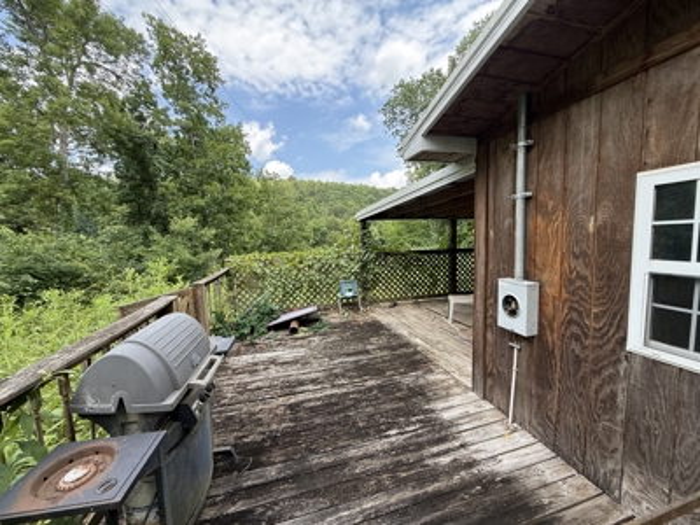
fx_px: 283
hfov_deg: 102.1
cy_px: 262
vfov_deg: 85.7
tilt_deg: -3.9
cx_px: 350
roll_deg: +1.9
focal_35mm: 14
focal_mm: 2.22
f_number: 2.2
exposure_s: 1/261
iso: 50
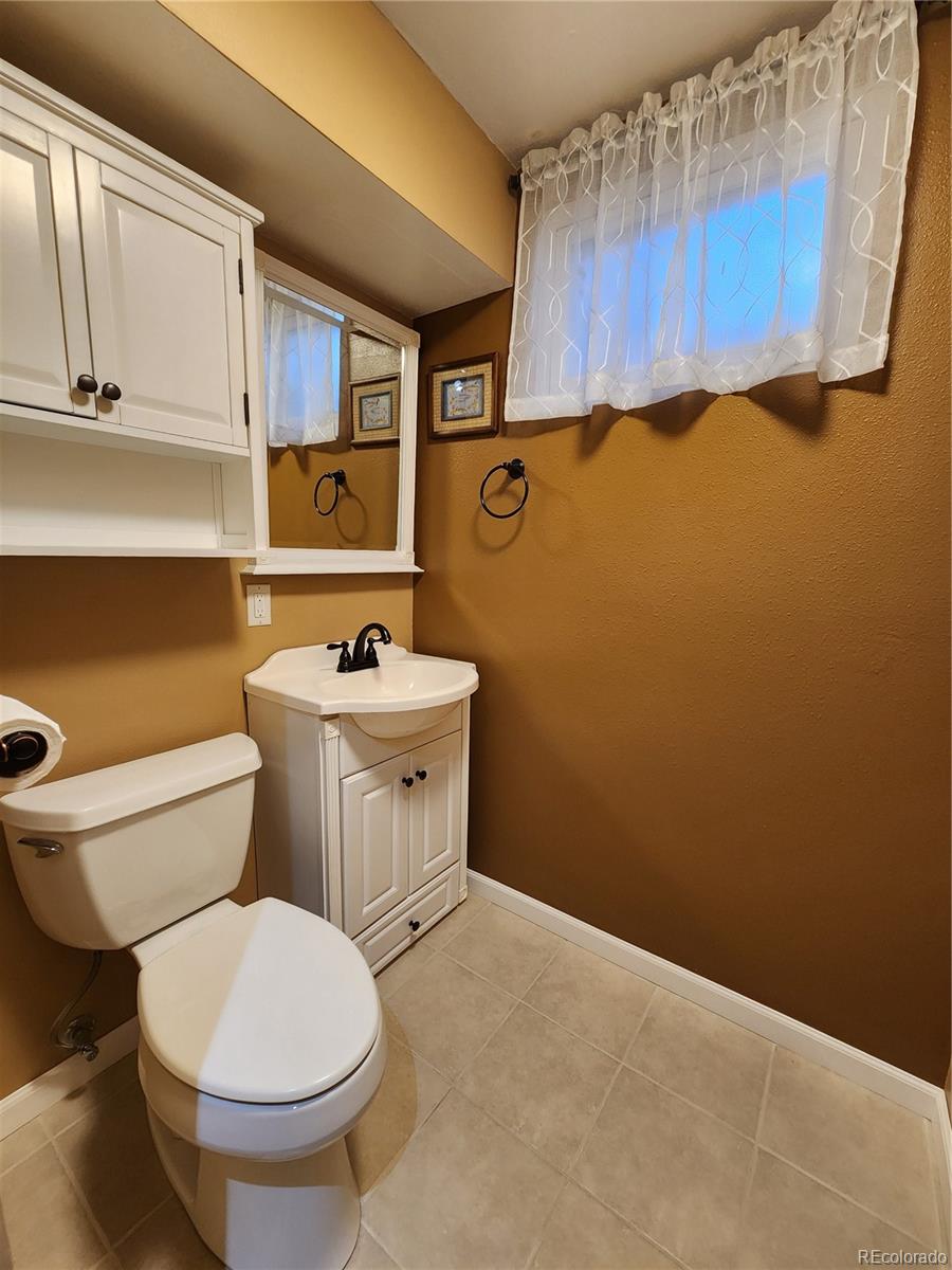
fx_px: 477
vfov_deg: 106.2
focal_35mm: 13
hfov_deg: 89.9
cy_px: 635
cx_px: 476
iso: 250
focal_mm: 2.2
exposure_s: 1/60
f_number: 2.2
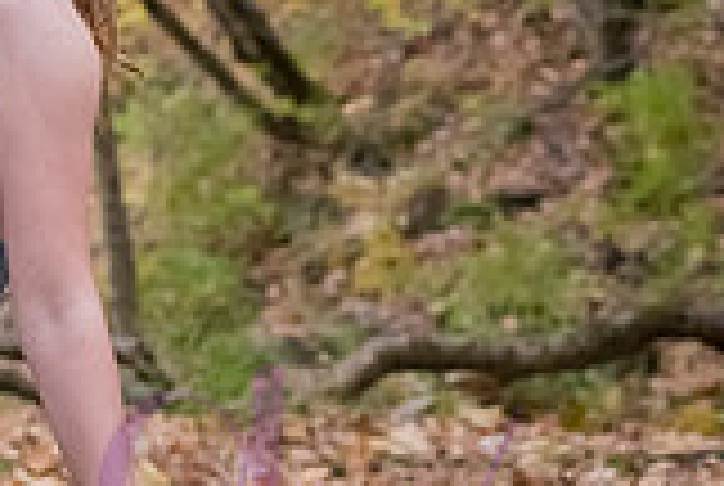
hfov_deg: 7.0
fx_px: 5803
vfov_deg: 4.8
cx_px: -378
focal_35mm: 288
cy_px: 124
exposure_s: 1/200
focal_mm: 80
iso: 2000
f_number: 6.3
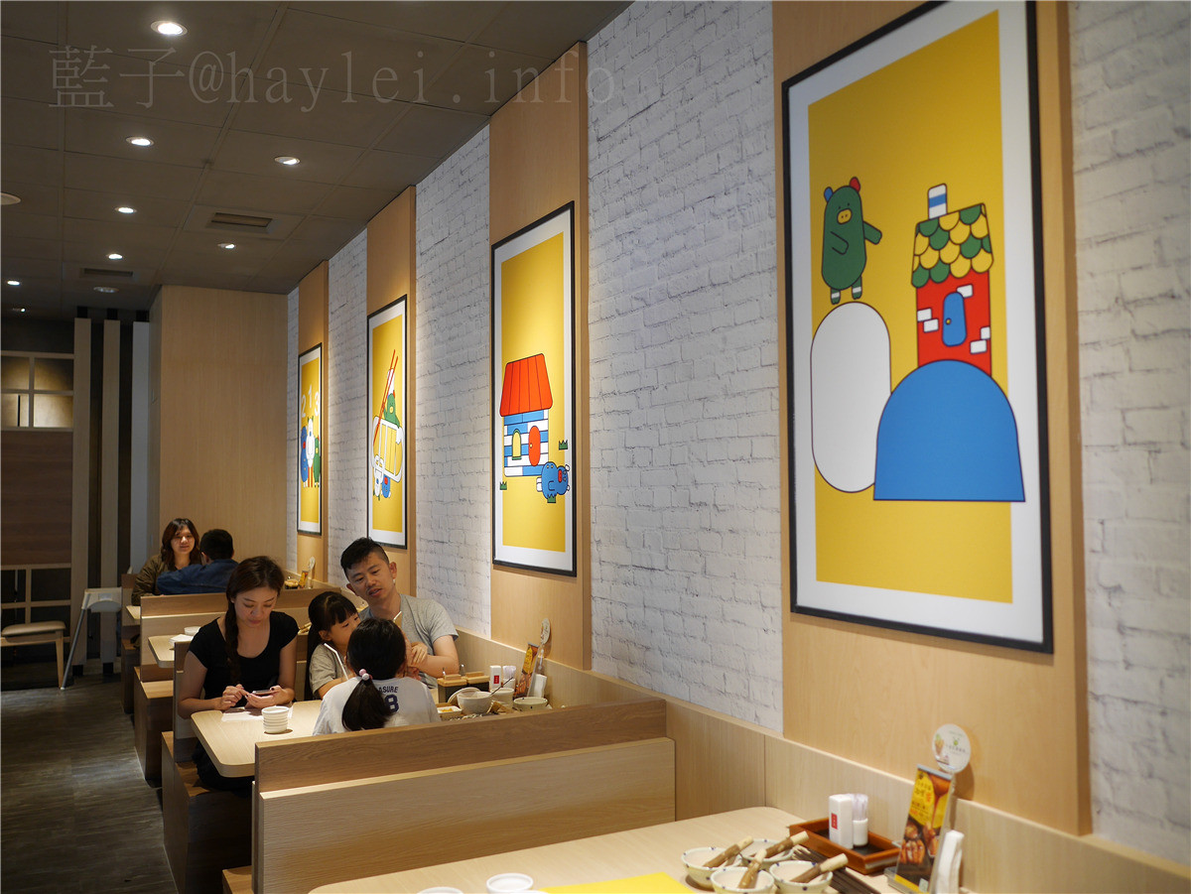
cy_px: 447
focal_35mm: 30
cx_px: 596
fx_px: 1033
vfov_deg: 46.8
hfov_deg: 59.9
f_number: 1.7
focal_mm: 15
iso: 200
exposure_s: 1/60
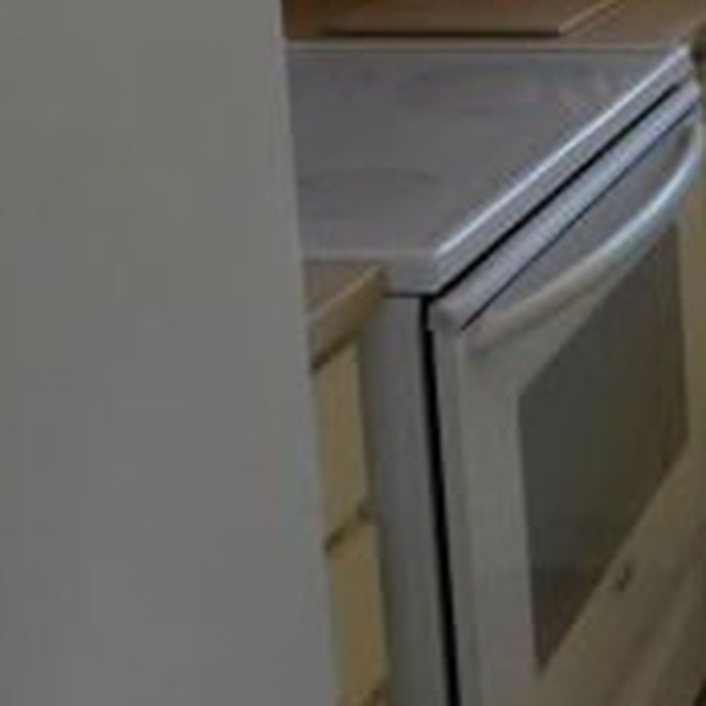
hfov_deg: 19.0
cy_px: -159
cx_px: 1179
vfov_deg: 21.3
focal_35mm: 75
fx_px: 1731
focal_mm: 4
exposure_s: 1/80
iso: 125
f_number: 3
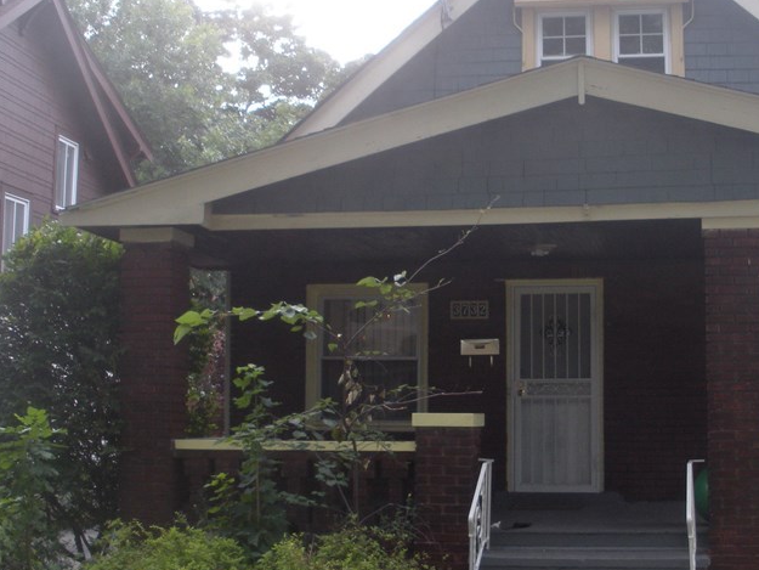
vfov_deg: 24.8
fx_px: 1294
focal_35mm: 59
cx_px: 520
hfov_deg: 32.4
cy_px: 297
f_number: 3.5
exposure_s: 1/65.2
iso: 105
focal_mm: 6.3
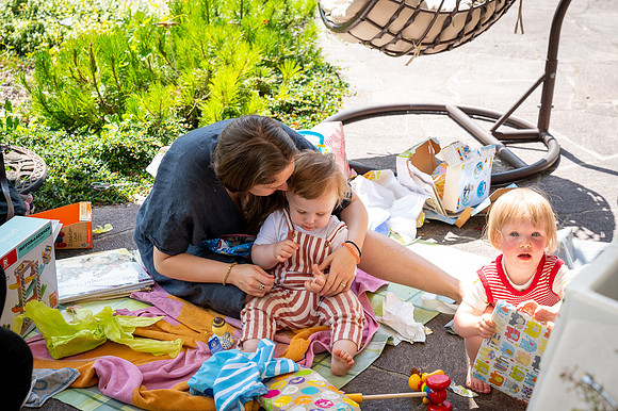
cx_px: 309
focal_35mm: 70
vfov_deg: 19.4
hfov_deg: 28.9
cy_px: 206
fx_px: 1201
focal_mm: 70
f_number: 5
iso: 250
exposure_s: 1/400
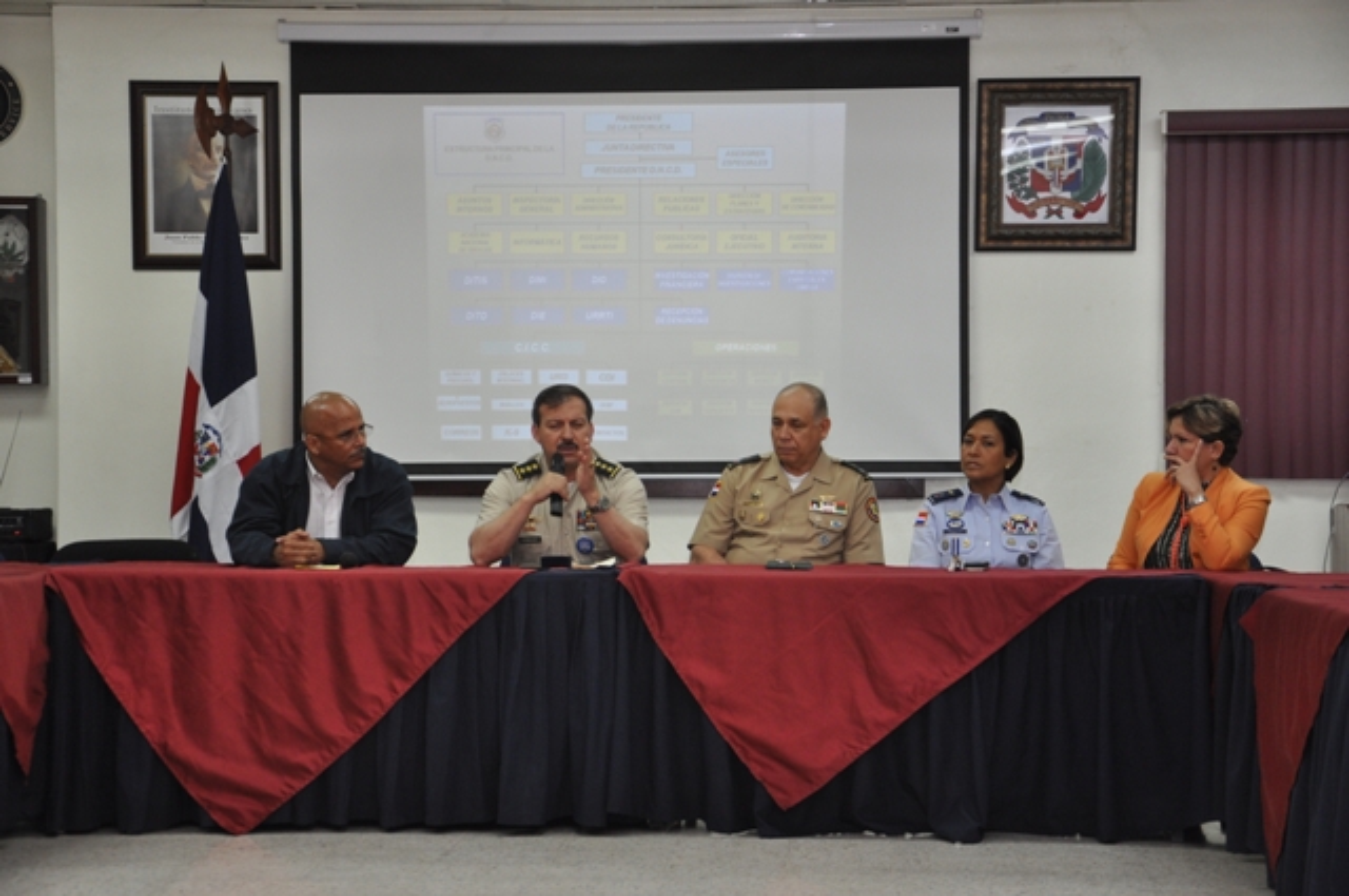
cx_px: 674
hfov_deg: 26.0
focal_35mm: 78
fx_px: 2919
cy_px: 448
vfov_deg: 17.4
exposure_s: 1/60
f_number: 5
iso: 640
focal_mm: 52
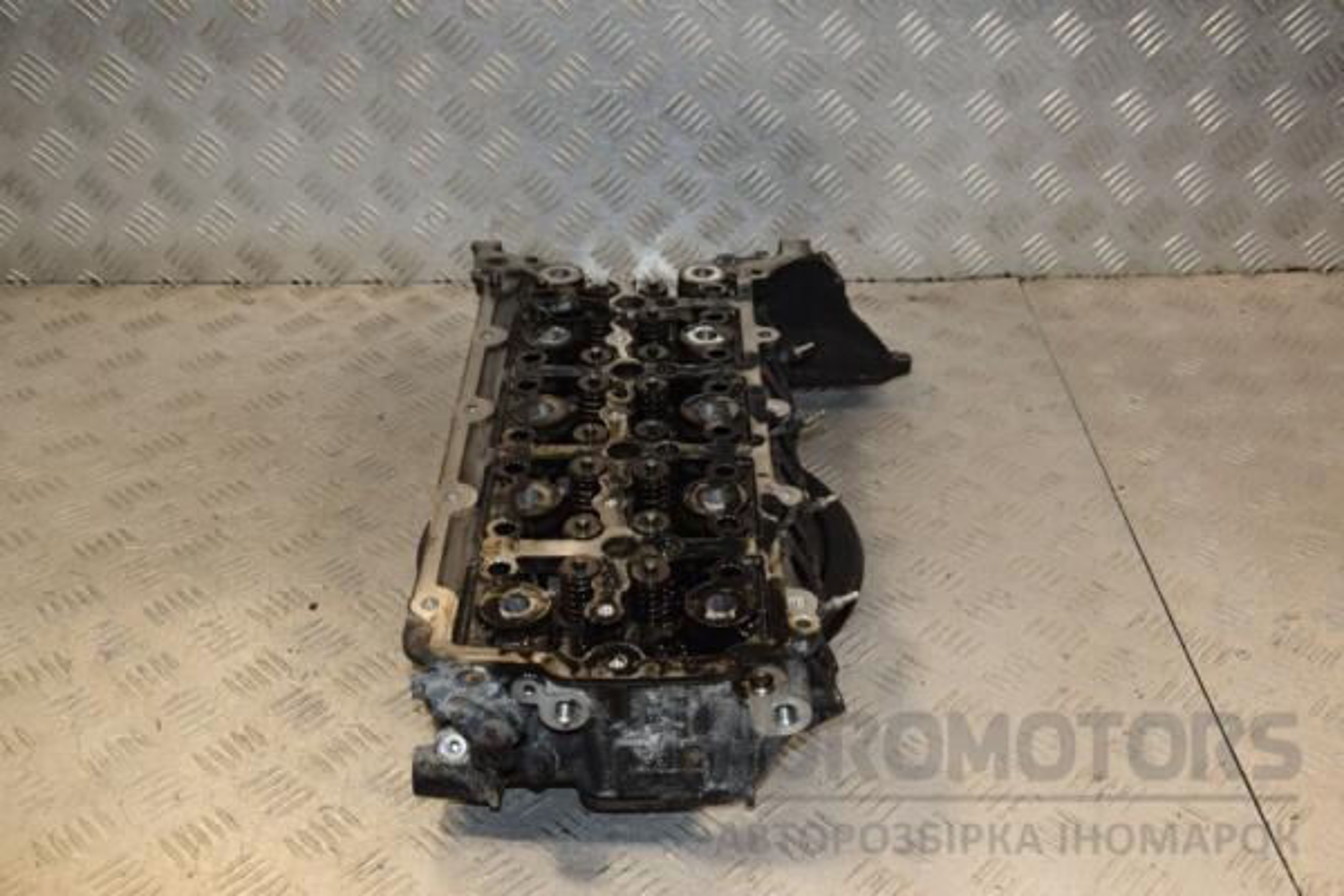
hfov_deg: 49.6
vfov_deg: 34.2
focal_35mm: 39
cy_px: 448
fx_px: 1456
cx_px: 672
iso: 800
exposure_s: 1/200
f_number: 7.1
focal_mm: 26
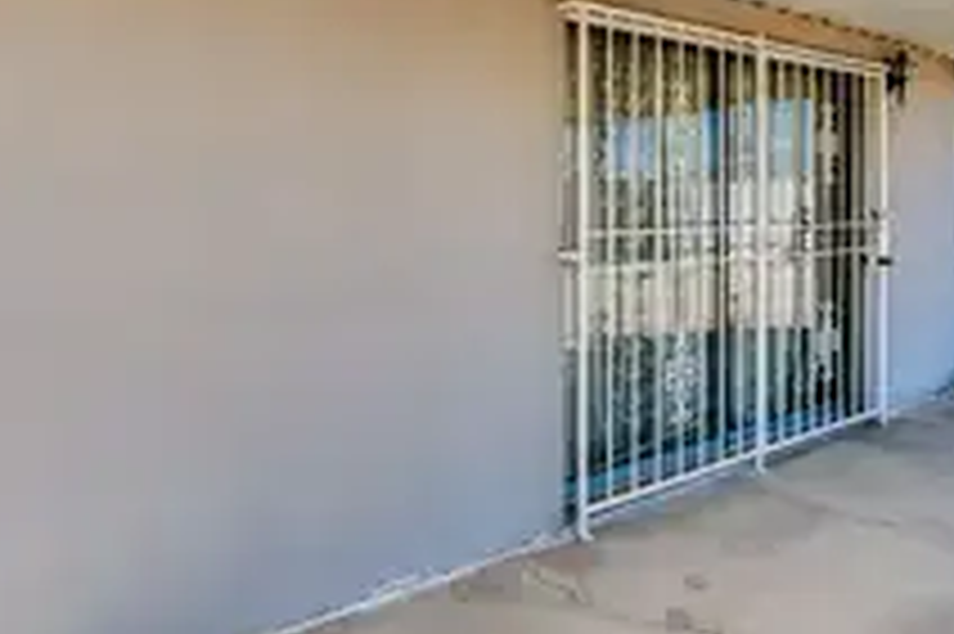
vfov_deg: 38.5
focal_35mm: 34
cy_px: 232
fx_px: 900
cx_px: 666
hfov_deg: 54.2
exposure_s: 1/1500
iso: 1000
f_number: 8
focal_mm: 18
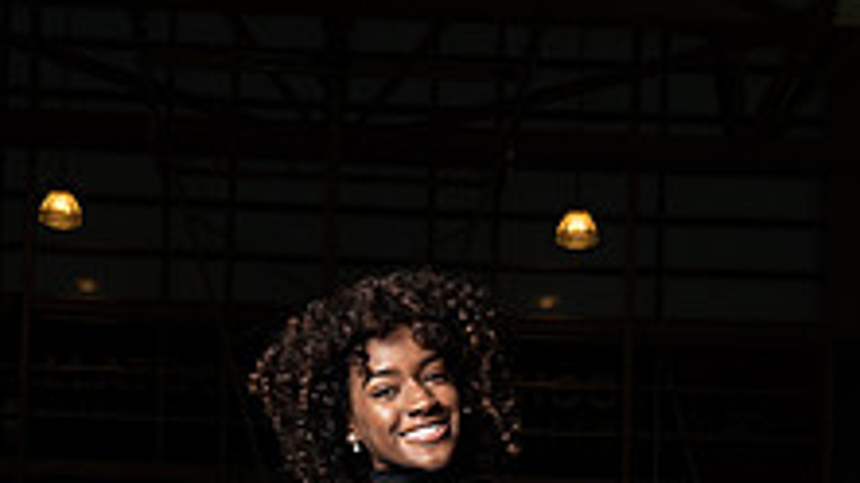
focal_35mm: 94
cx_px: 358
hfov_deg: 22.7
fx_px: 2142
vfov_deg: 12.1
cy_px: 799
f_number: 14
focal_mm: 44
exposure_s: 1/200
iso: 320
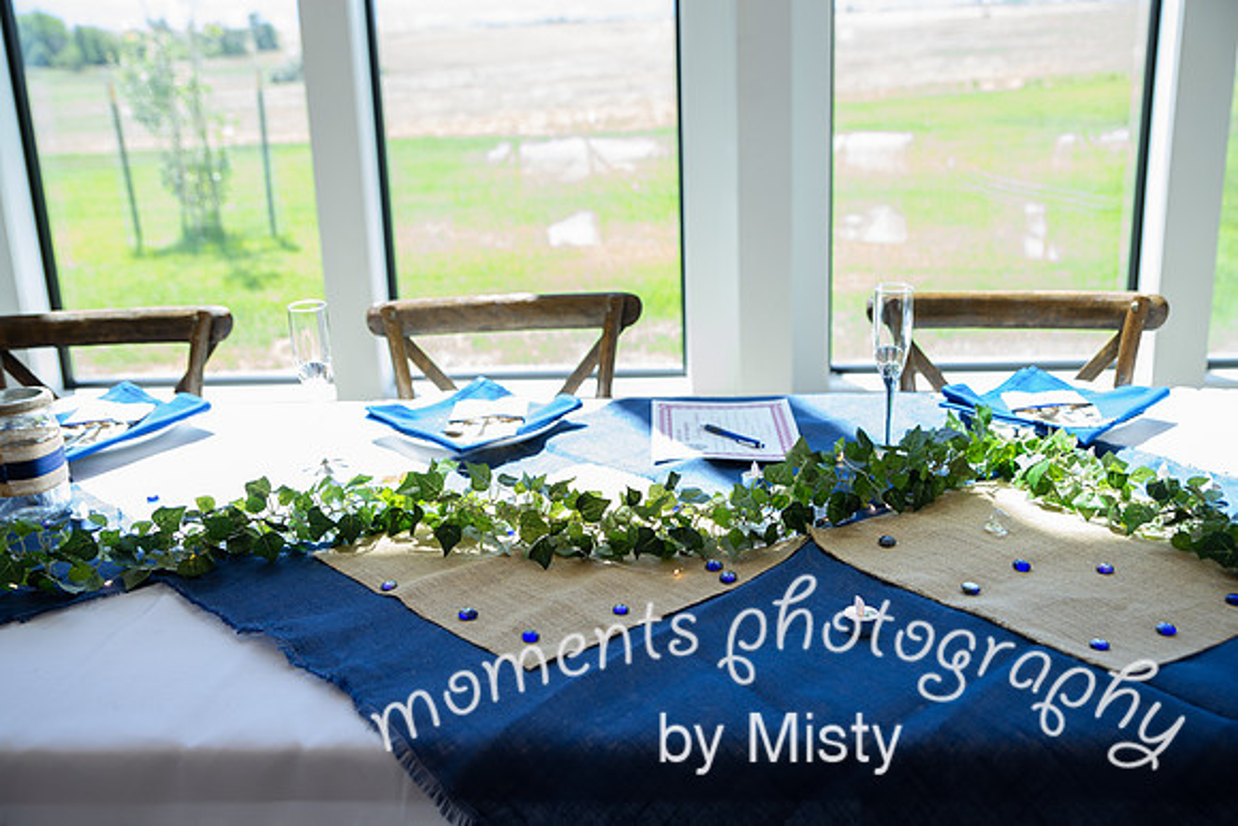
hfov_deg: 50.7
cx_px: 619
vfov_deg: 35.1
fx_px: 1307
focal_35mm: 38
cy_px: 413
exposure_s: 1/160
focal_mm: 38
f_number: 3.5
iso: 500
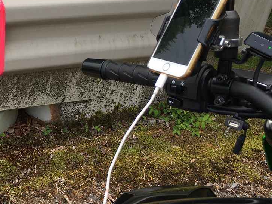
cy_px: 84
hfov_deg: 35.5
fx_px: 401
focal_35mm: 51
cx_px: 33
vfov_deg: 28.5
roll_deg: -7.7
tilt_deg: -24.9
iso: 25
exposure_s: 1/950
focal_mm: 4.15
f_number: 2.2
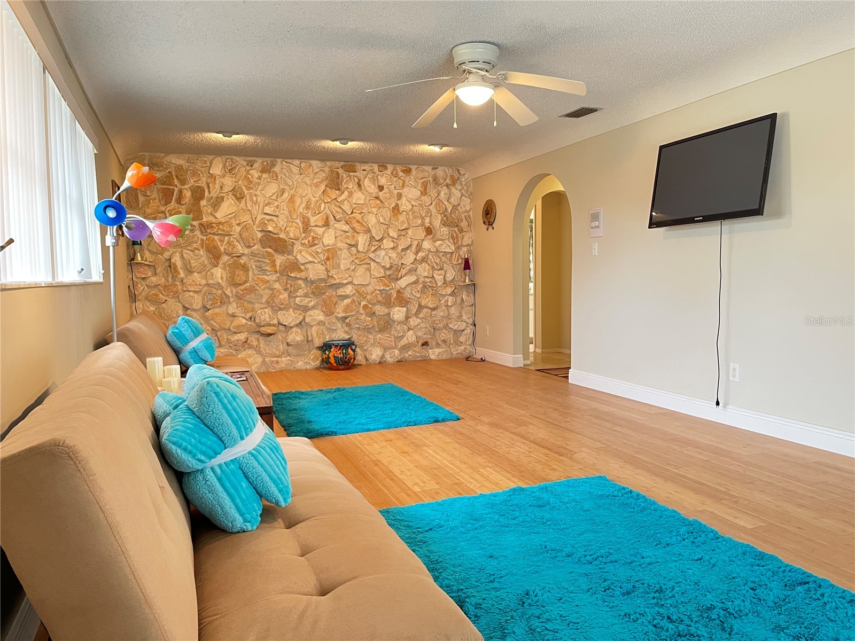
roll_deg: +1.0
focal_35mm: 26
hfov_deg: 67.3
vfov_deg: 53.1
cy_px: 320
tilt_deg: -4.8
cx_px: 428
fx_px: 642
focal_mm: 5.1
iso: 500
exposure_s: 1/40
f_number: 1.6
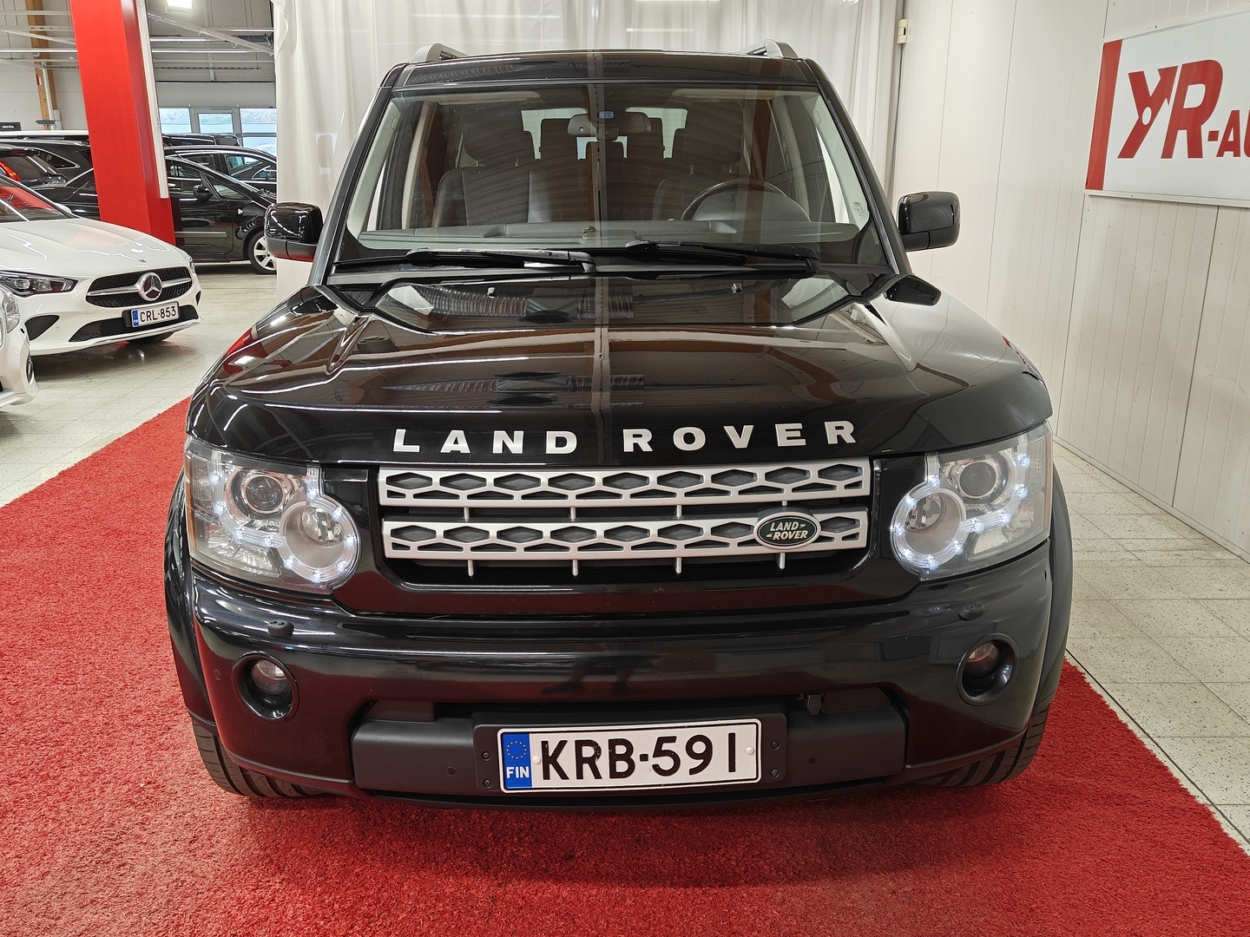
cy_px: 468
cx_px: 625
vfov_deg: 48.2
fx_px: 1047
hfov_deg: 61.7
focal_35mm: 29
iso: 125
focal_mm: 5.59
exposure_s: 1/50
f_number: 1.8
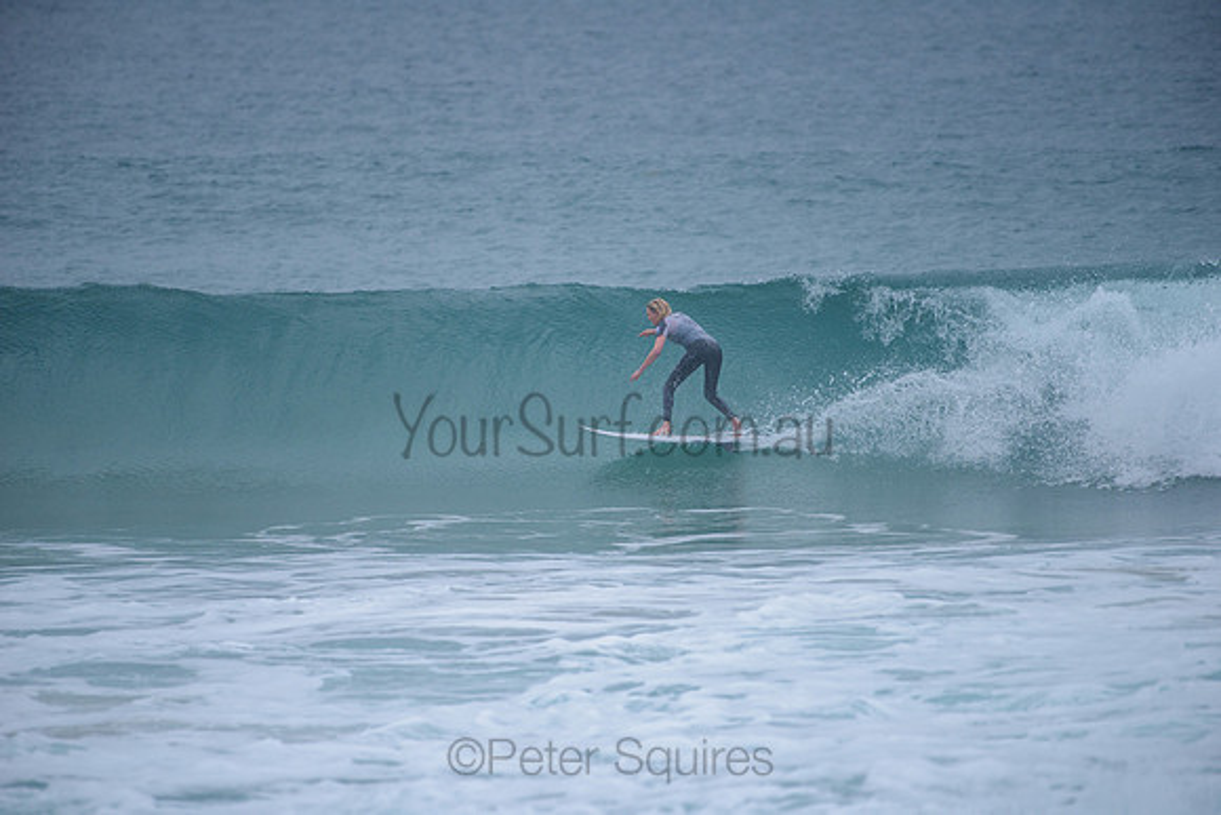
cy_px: 408
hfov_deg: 4.1
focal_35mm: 500
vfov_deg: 2.8
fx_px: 16962
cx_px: 610
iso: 360
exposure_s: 1/2000
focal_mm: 500
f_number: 5.6
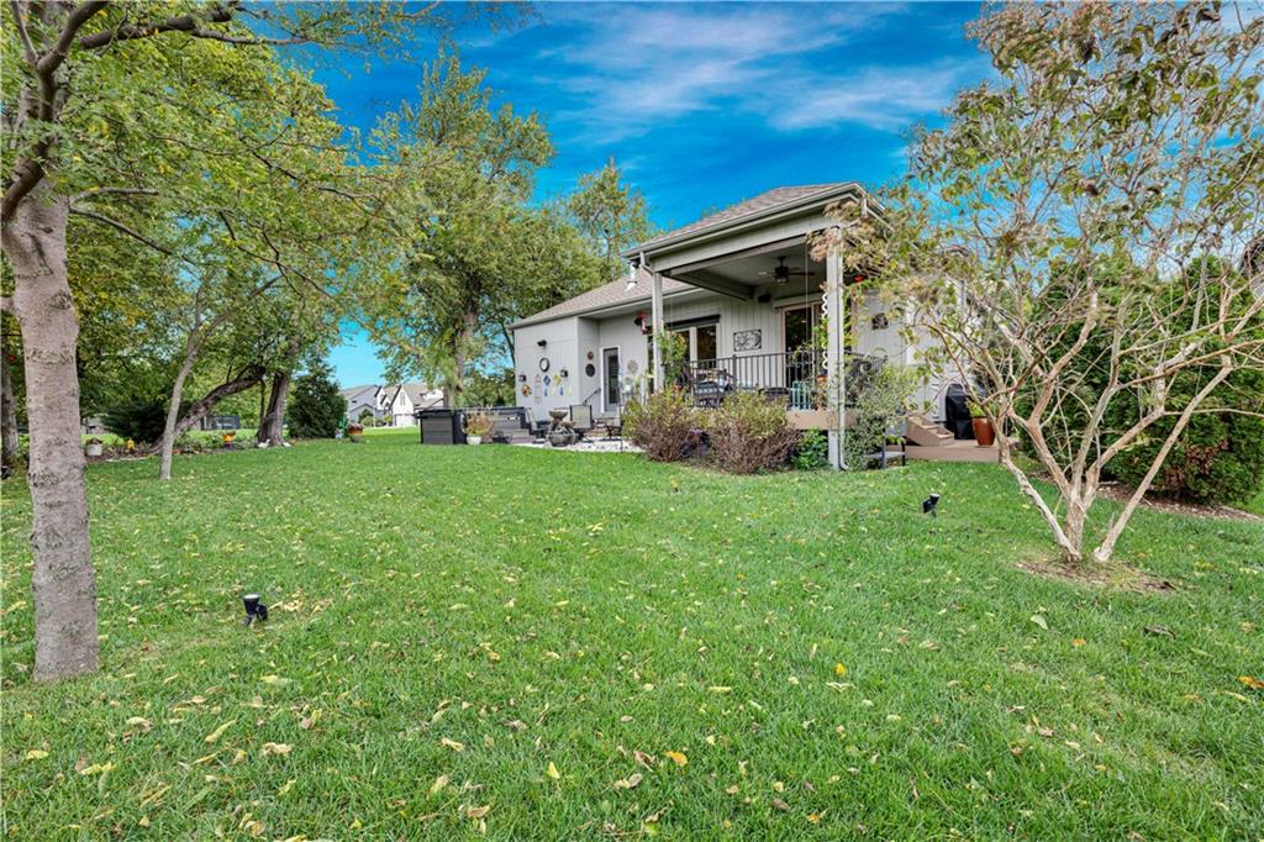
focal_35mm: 14
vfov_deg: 81.2
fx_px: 491
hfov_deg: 104.3
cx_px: 632
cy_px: 421
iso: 100
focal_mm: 14
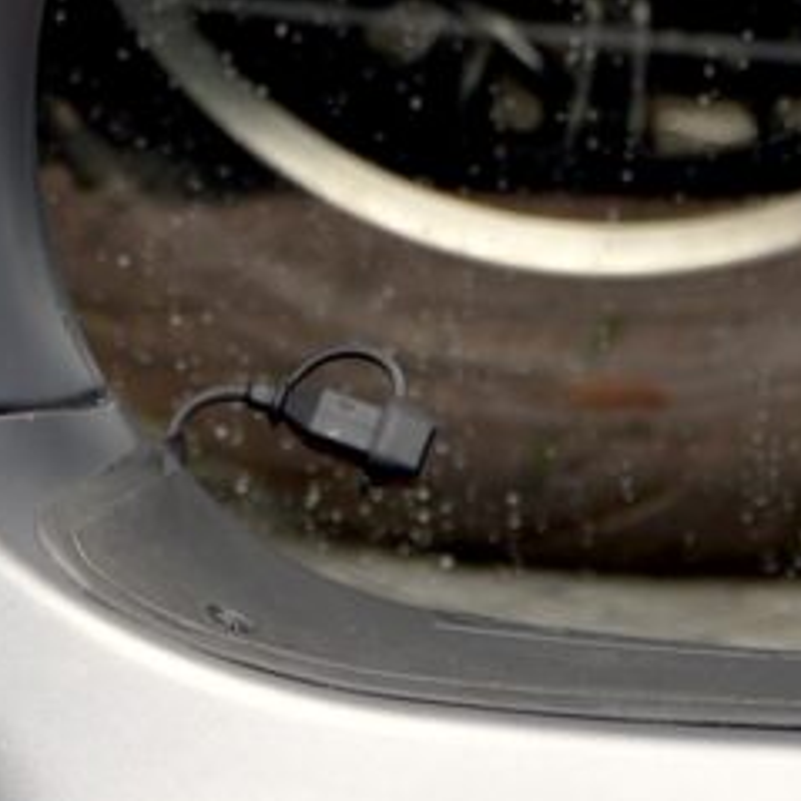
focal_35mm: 564
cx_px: 87
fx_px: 14765
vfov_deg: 3.1
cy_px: -360
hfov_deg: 3.1
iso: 100
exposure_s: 1/80
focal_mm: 62
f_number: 4.5
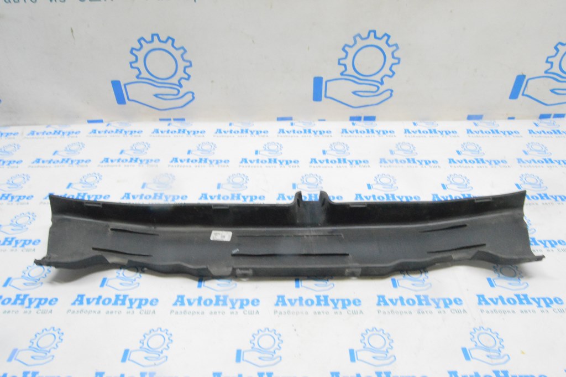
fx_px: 424
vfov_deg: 47.9
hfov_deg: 67.4
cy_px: 188
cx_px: 283
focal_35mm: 27
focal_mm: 18
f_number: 20
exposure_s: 1/15
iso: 6400
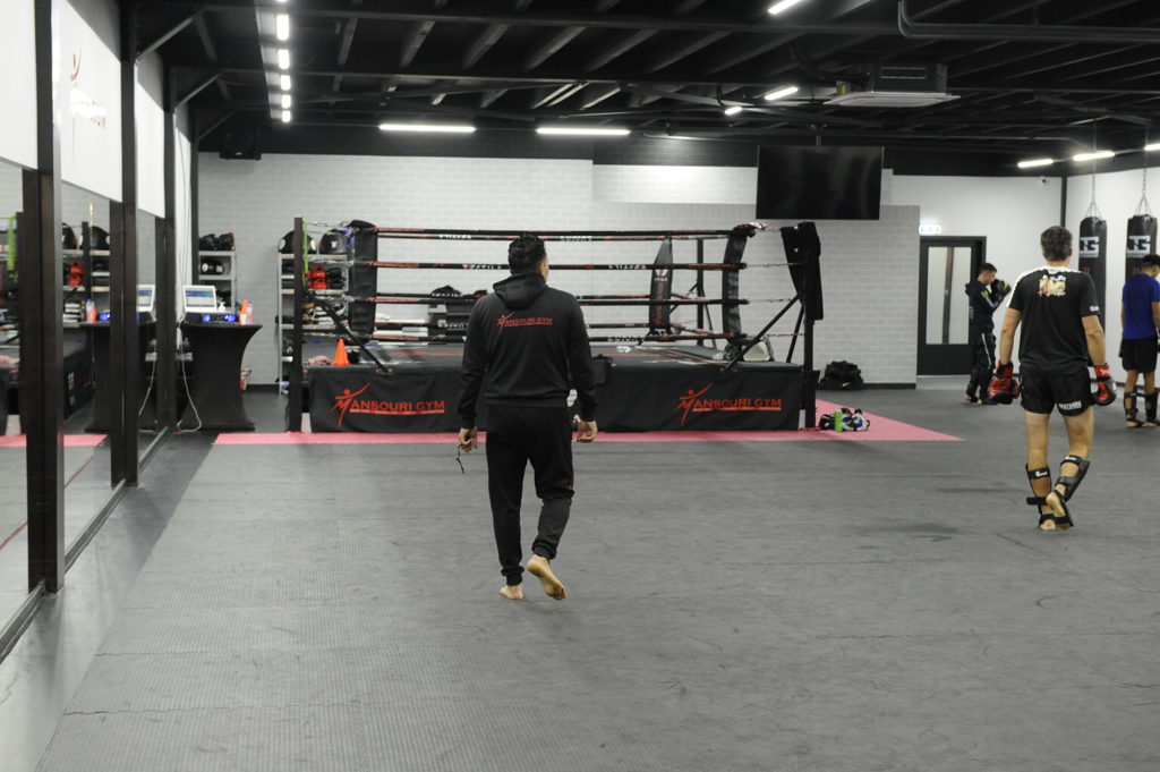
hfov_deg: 34.5
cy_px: 386
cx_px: 580
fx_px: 1867
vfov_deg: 23.3
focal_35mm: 58
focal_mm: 58
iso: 3200
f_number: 5.6
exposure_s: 1/50
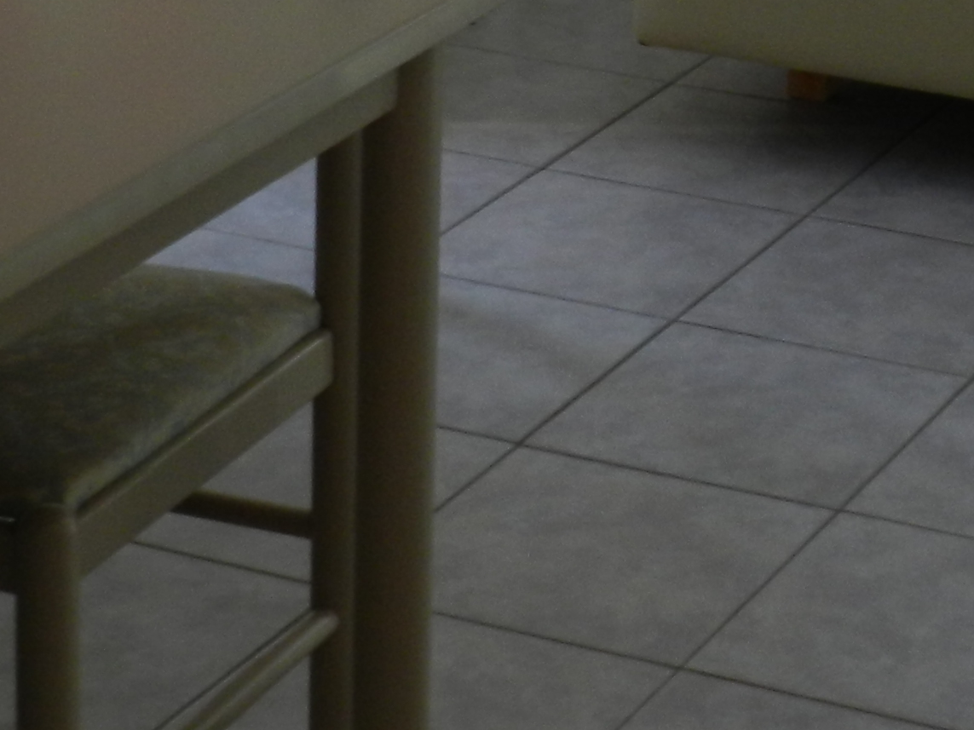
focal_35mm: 133
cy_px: -545
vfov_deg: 10.5
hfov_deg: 14.6
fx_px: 3742
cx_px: 1002
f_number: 4
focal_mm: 6.7
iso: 160
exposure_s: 1/30
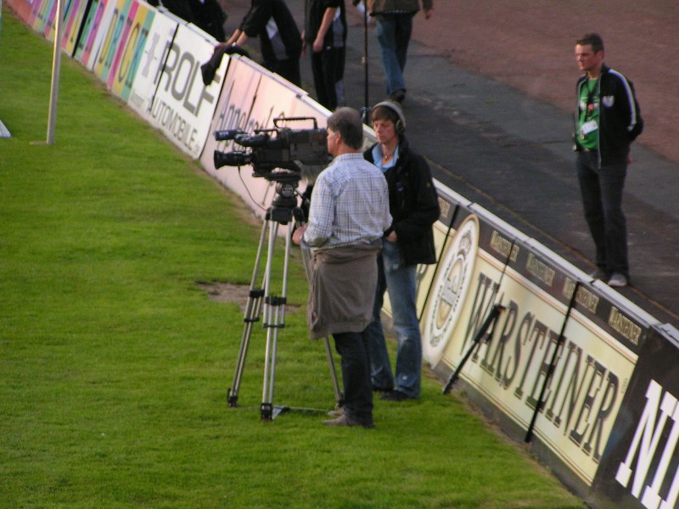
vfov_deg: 5.7
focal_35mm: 259
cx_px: 340
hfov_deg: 7.6
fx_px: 5080
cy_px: 254
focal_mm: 39.6
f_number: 3.5
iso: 160
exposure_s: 1/320
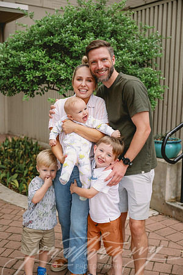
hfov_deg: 31.2
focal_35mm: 43
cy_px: 138
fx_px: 328
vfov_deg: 45.4
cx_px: 92
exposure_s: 1/250
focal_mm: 43
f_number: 2.8
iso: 320
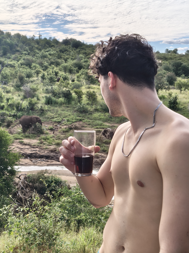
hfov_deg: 29.1
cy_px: 126
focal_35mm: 50
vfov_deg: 38.2
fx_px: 364
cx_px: 94
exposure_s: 1/376
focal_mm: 5.56
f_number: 1.88
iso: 50
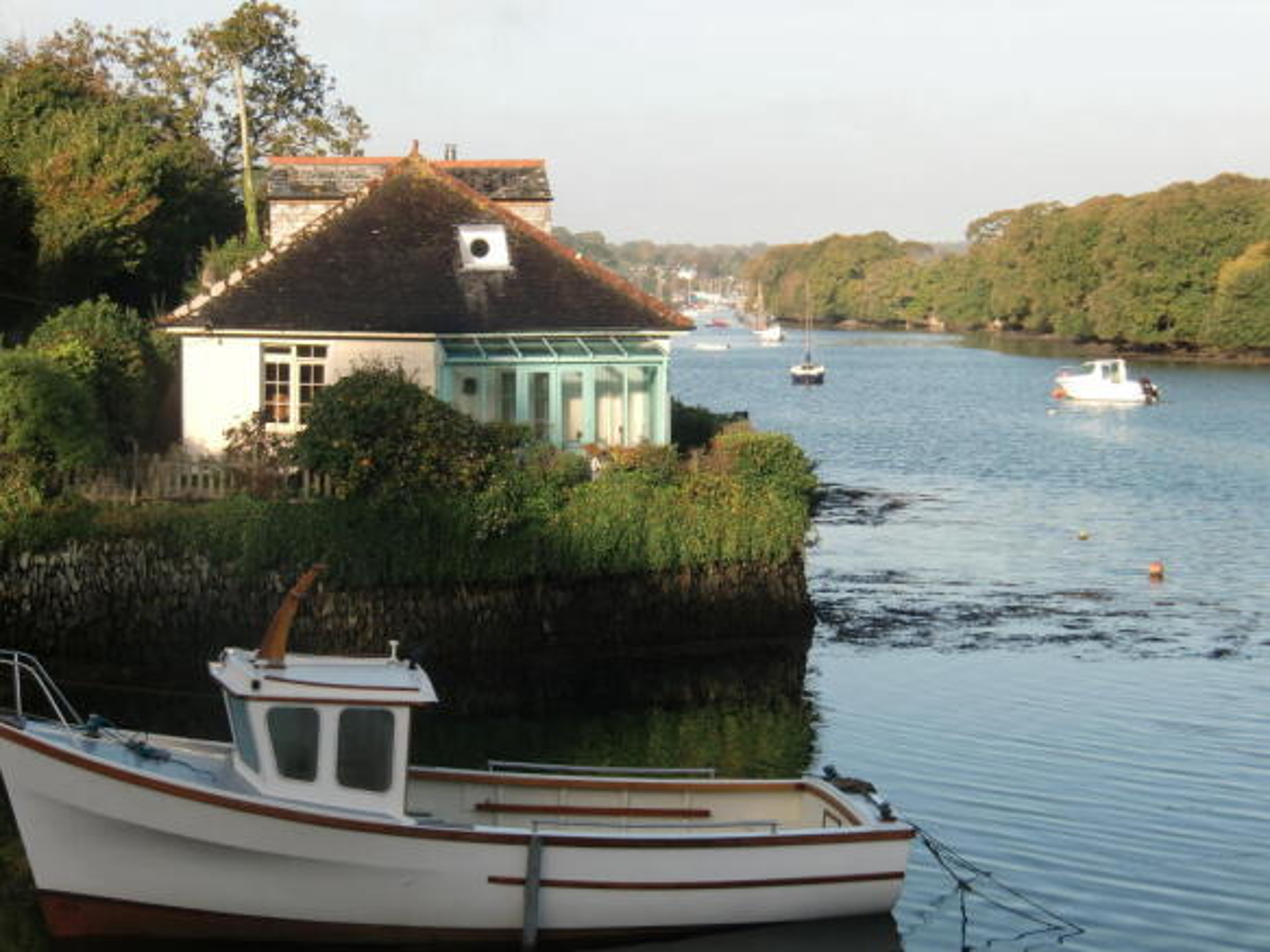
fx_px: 2384
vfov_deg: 22.6
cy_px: 476
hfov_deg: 29.8
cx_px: 635
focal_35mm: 65
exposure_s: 1/320
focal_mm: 11.6
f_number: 4.4
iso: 64
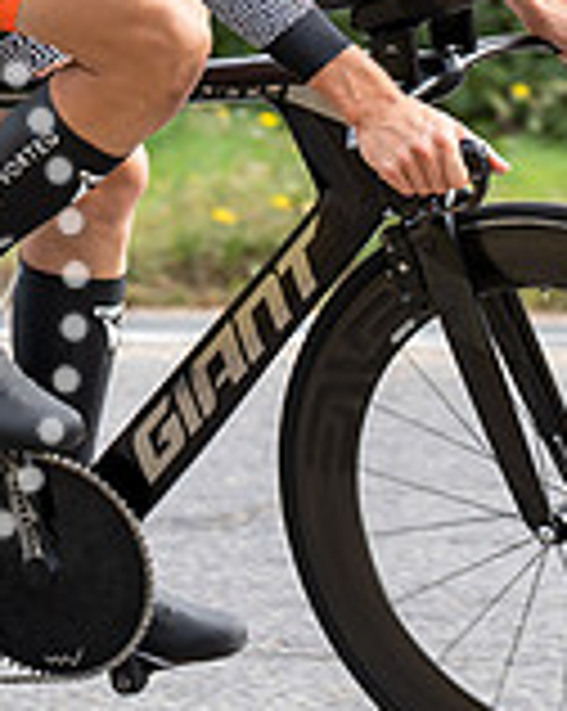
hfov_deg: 4.8
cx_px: 38
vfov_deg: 6.0
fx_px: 6704
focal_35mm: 319
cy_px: -166
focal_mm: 74
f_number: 4
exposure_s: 1/1000
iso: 500
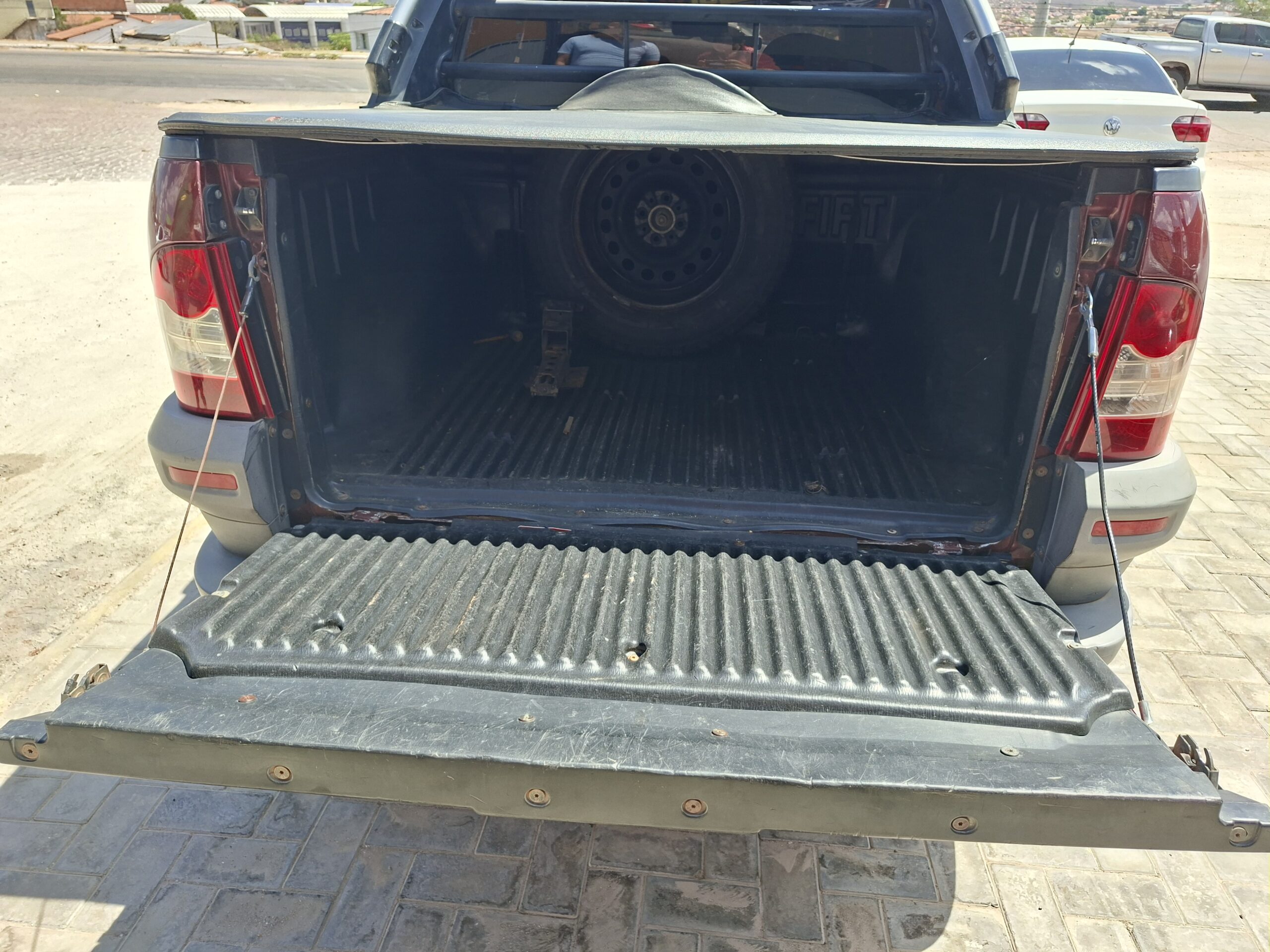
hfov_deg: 73.9
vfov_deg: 58.9
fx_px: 844
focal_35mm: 23
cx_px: 635
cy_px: 476
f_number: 1.8
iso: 50
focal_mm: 5.54
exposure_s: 1/814
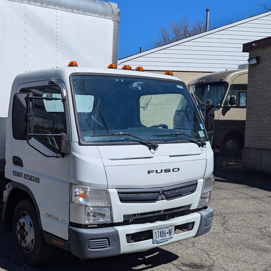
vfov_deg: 39.0
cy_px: 159
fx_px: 381
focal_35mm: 43
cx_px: 39
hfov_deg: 37.2
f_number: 1.85
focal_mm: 6.81
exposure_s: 1/3425
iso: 43
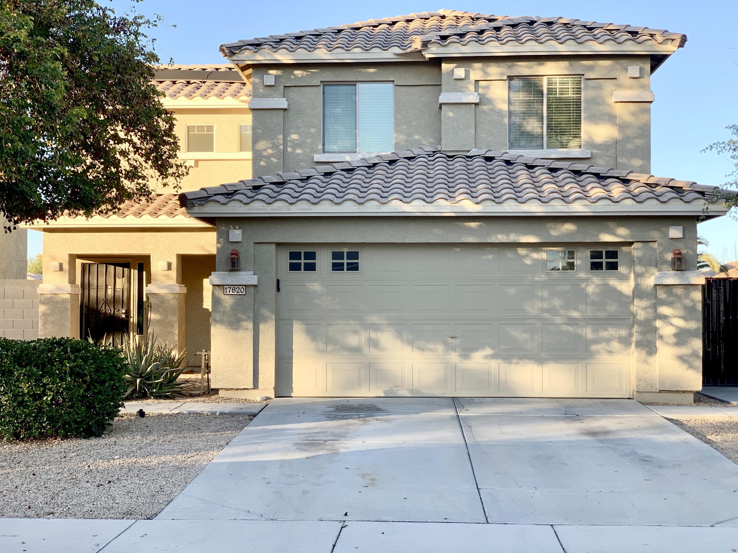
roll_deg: +0.2
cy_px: 276
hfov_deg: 36.8
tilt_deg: +2.5
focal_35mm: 52
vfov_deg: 28.0
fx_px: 1109
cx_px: 369
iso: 16
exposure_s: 1/122
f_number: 2.4
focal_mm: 6
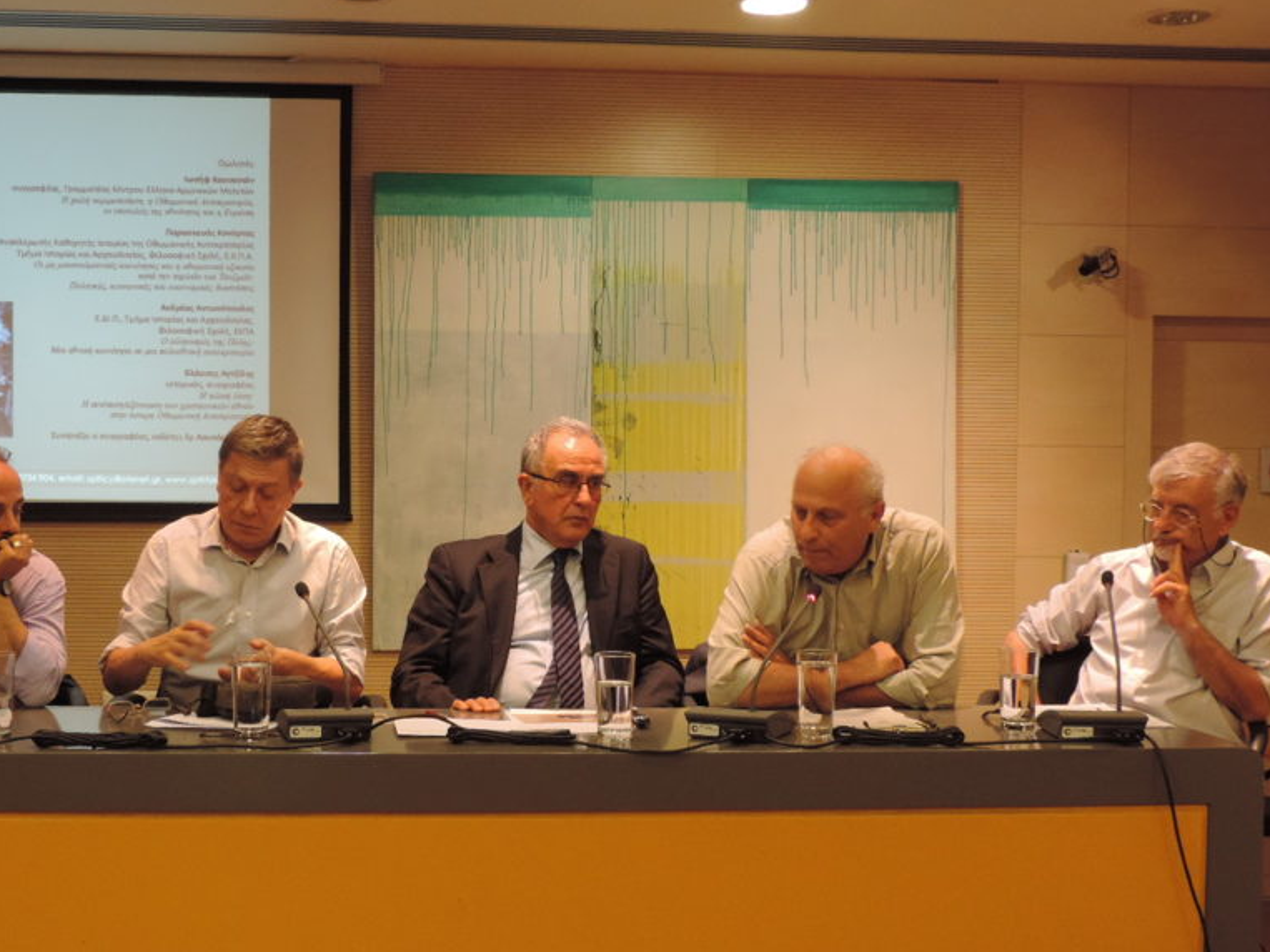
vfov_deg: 30.9
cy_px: 514
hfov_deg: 40.1
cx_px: 471
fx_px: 1724
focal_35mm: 47
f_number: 3.3
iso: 400
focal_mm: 6.2
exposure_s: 1/40
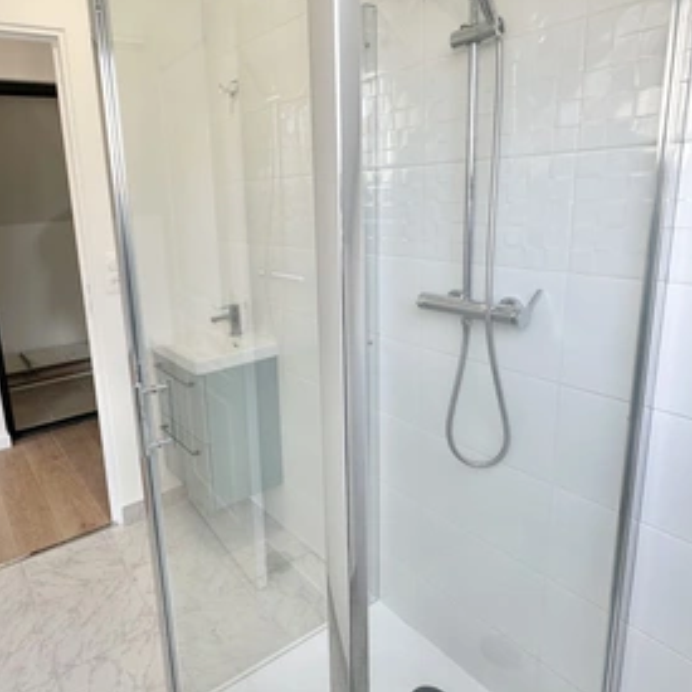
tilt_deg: -12.3
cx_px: 263
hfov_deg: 64.2
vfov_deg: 64.9
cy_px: 315
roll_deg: +2.7
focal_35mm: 24
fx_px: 543
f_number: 2.2
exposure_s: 1/99
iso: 100
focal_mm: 2.22
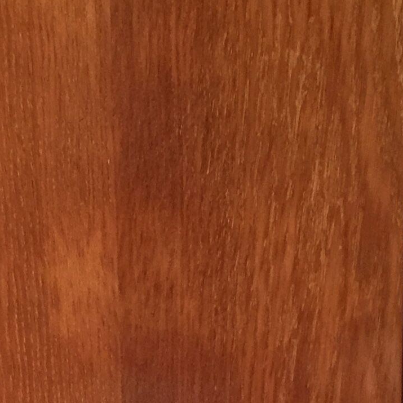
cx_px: -33
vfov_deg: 14.2
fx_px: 1541
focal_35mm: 117
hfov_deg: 14.6
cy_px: 538
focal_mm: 4.15
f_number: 2.2
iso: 125
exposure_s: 1/10
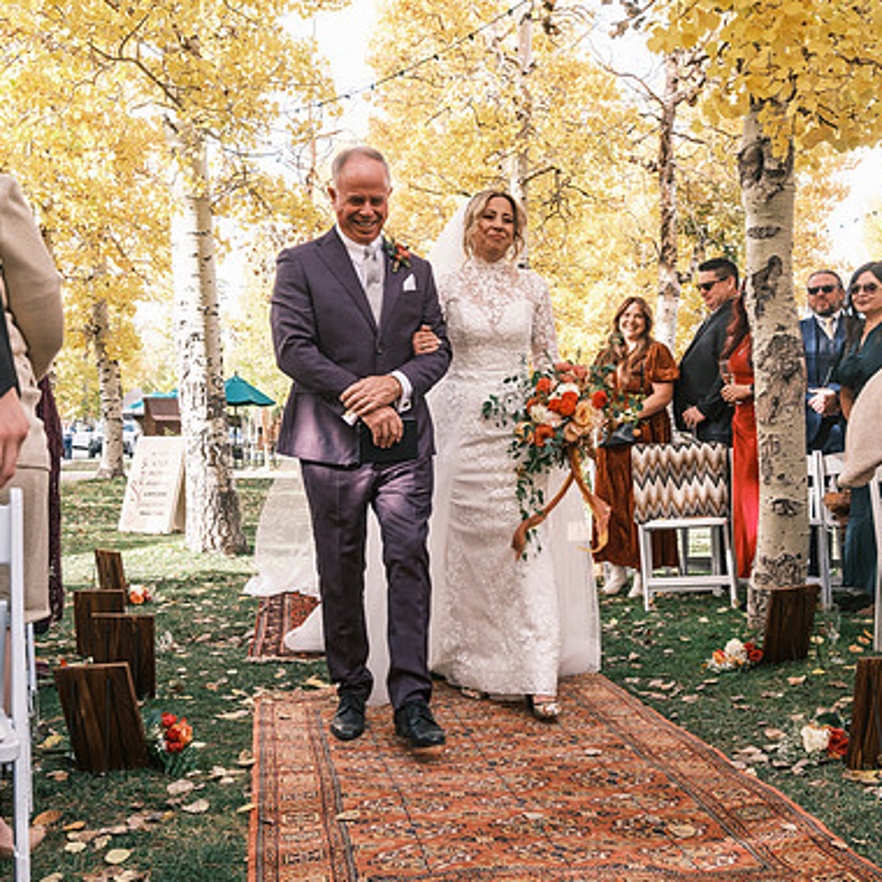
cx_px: 439
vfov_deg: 47.2
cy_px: 435
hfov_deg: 47.2
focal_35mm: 35
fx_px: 1009
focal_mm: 18
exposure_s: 1/125
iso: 160
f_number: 4.5
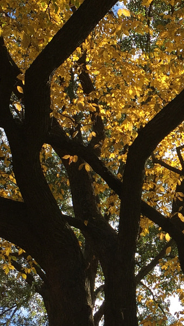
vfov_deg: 25.3
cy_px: 166
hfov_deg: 14.1
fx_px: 728
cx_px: 208
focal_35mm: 84
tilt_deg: +39.1
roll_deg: -3.5
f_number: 2.2
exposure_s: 1/791
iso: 32
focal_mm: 4.15
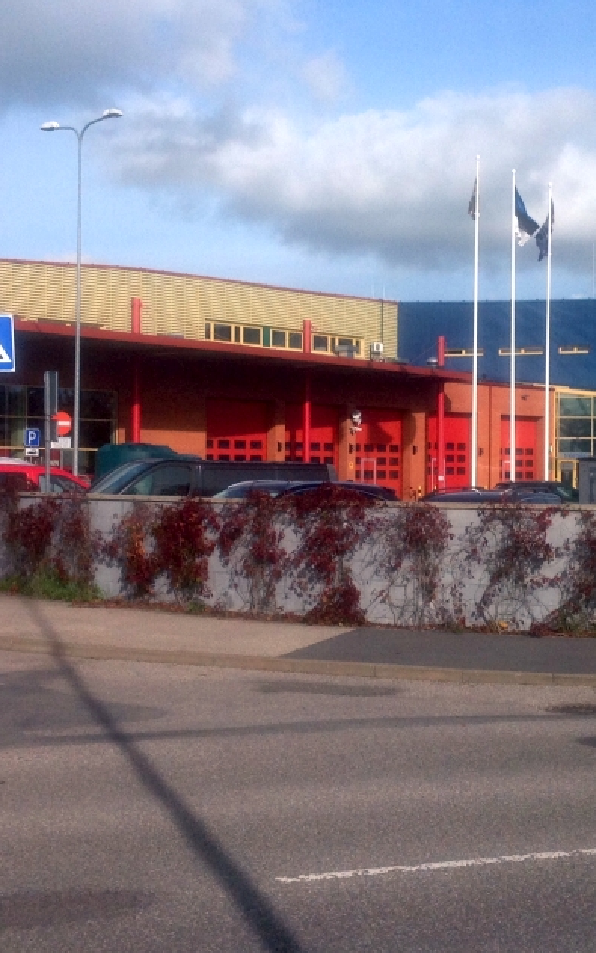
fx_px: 1559
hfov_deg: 21.5
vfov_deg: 34.0
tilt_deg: +0.3
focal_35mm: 60
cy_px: 470
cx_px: 419
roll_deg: +0.0
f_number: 2.4
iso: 50
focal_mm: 4.28
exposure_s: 1/1779
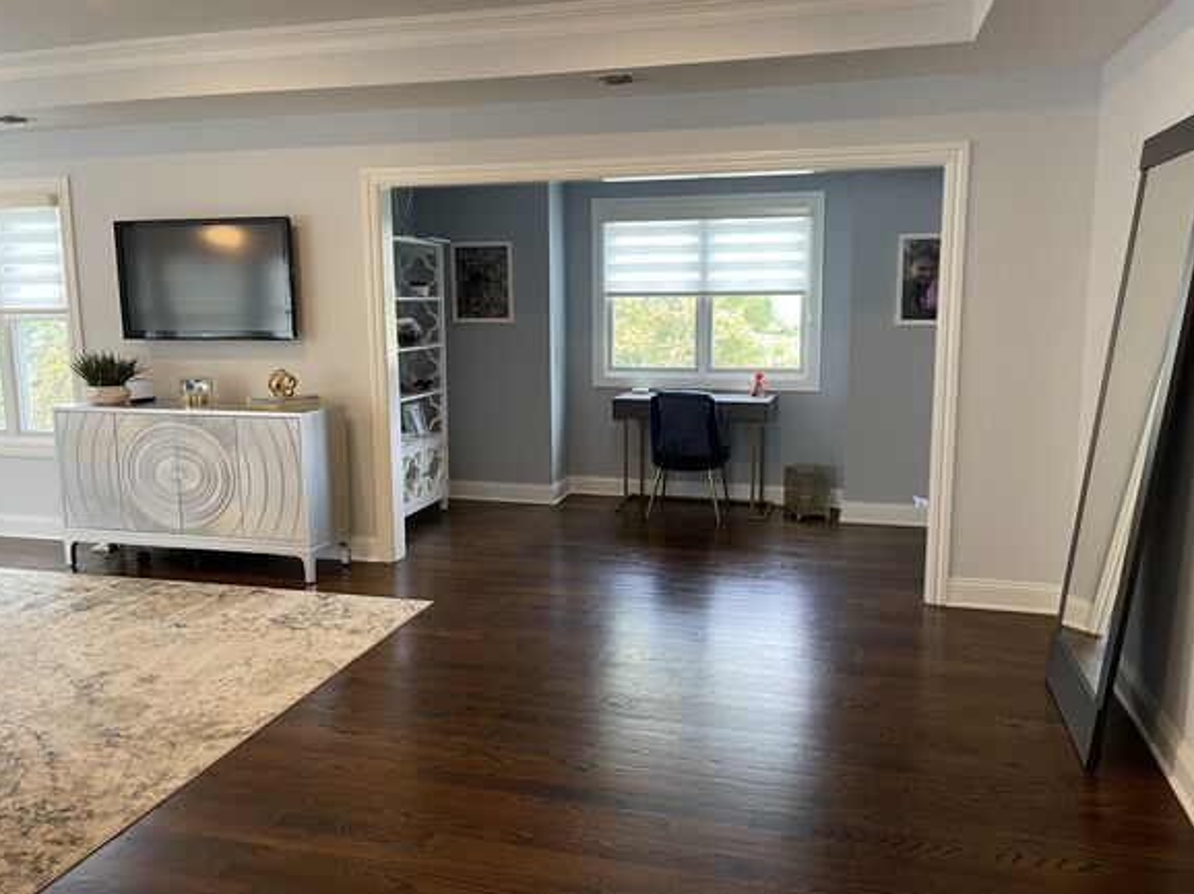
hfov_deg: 65.3
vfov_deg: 51.3
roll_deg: -0.4
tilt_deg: -8.8
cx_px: 607
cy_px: 432
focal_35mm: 27
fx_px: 931
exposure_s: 1/60
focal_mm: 5.1
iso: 125
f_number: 1.6
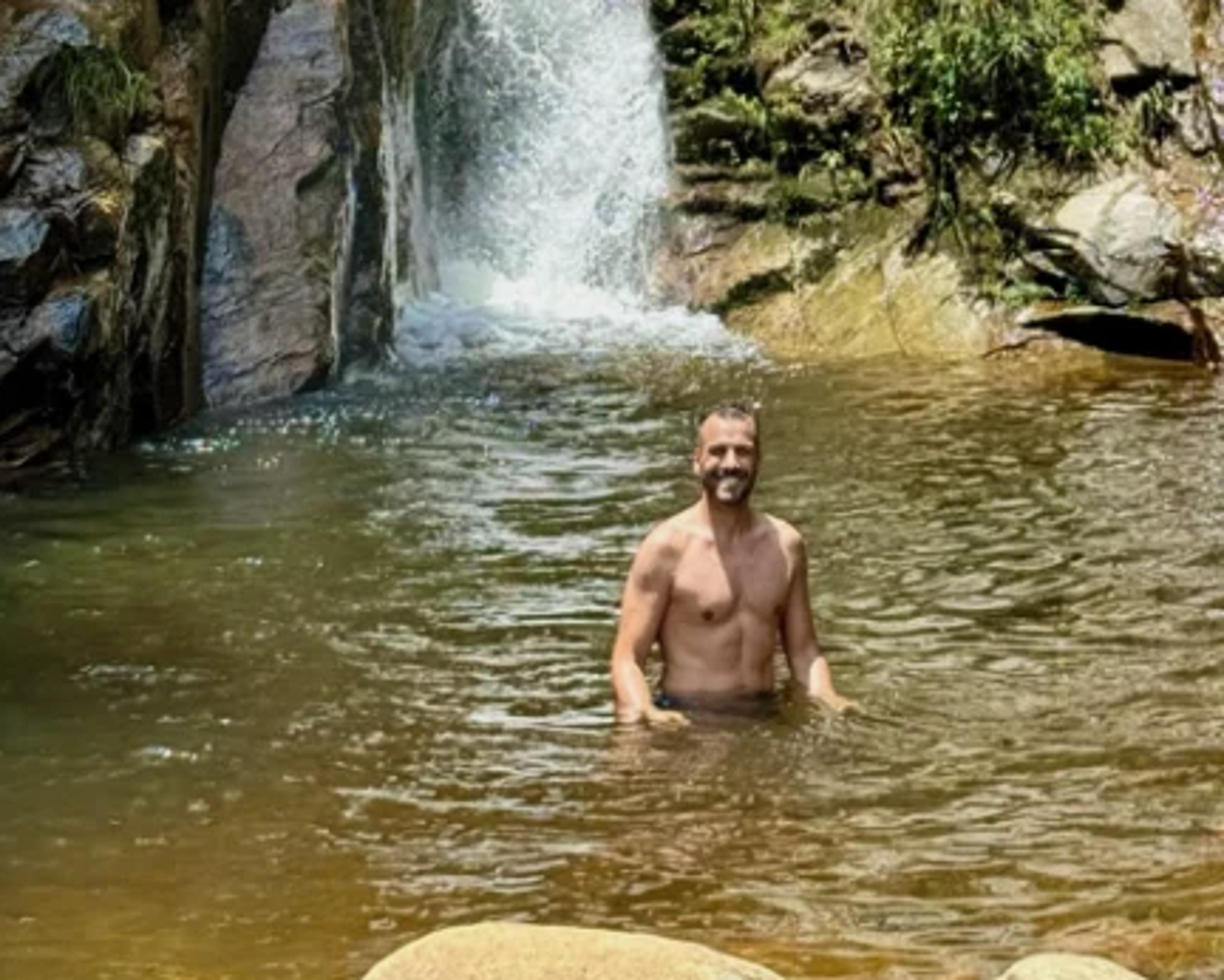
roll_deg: -0.1
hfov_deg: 17.2
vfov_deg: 13.2
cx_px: 901
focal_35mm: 111
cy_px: -419
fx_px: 4023
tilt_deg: +4.3
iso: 64
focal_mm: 6.76
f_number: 1.78
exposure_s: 1/1724
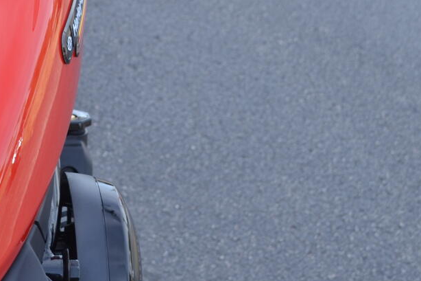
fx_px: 1485
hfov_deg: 15.5
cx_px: -92
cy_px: -70
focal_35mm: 127
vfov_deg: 10.6
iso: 100
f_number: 5.6
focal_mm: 26
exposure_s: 1/125
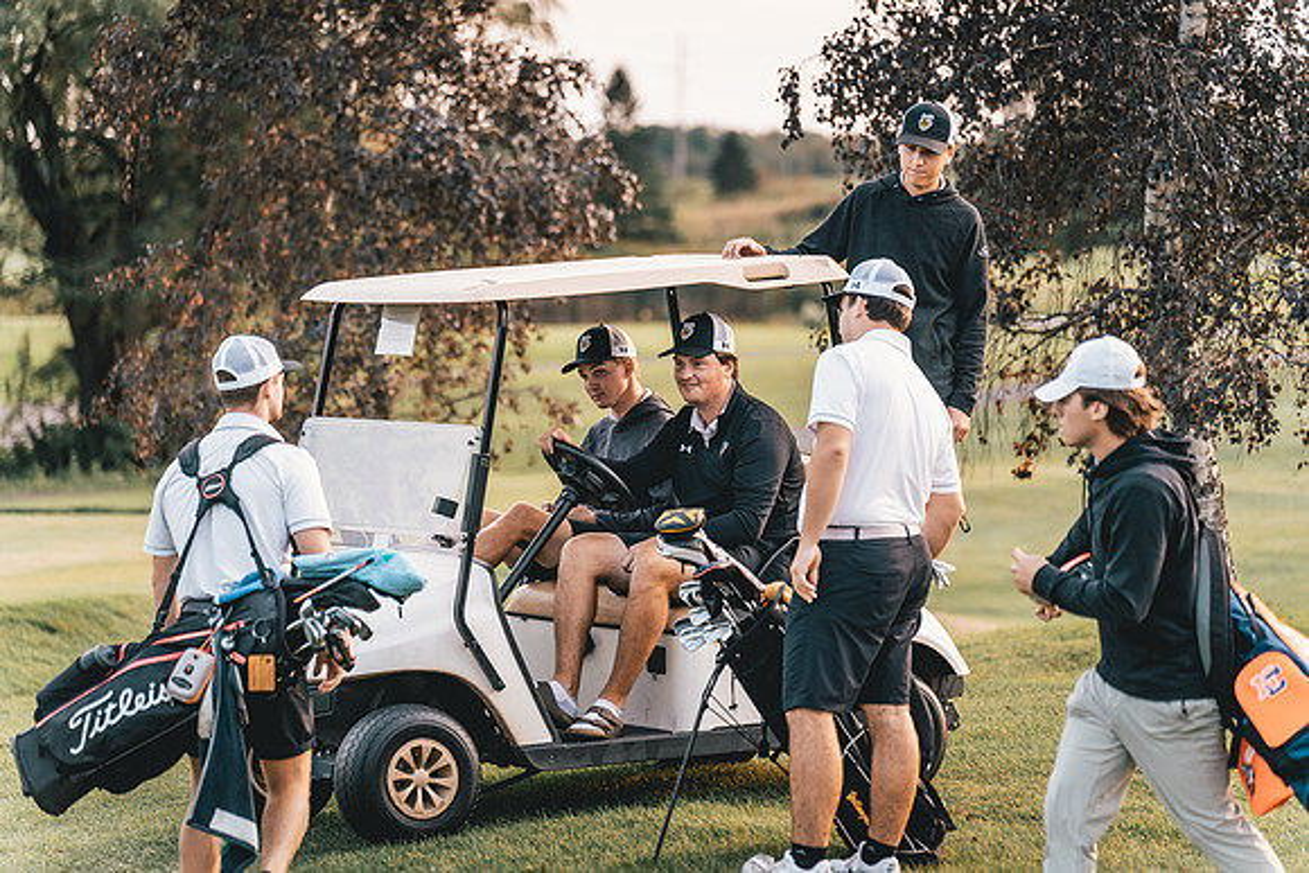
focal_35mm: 139
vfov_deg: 9.9
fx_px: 5055
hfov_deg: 14.8
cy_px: 436
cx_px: 654
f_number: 2.8
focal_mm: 139
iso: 400
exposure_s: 1/1250
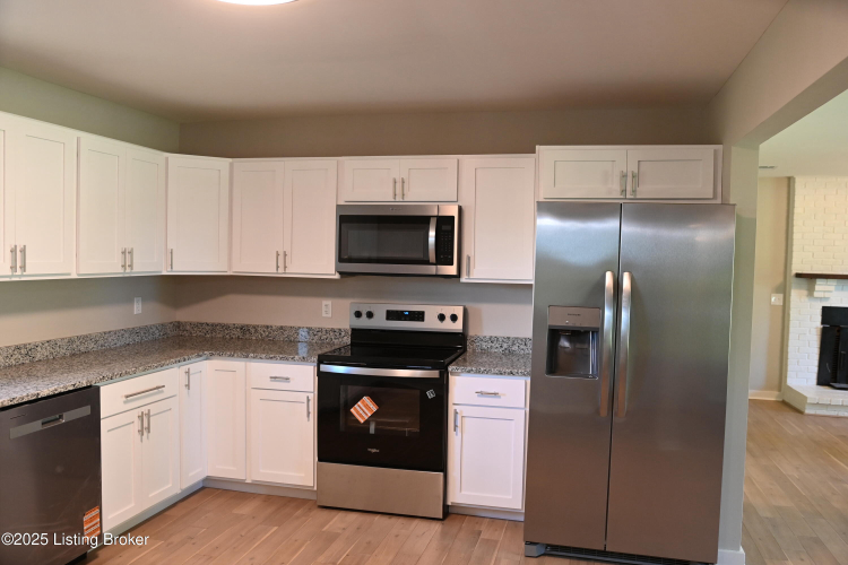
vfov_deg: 47.9
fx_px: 636
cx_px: 424
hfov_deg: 67.4
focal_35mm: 27
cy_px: 282
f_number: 2.8
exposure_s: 1/125
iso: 1000
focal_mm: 18
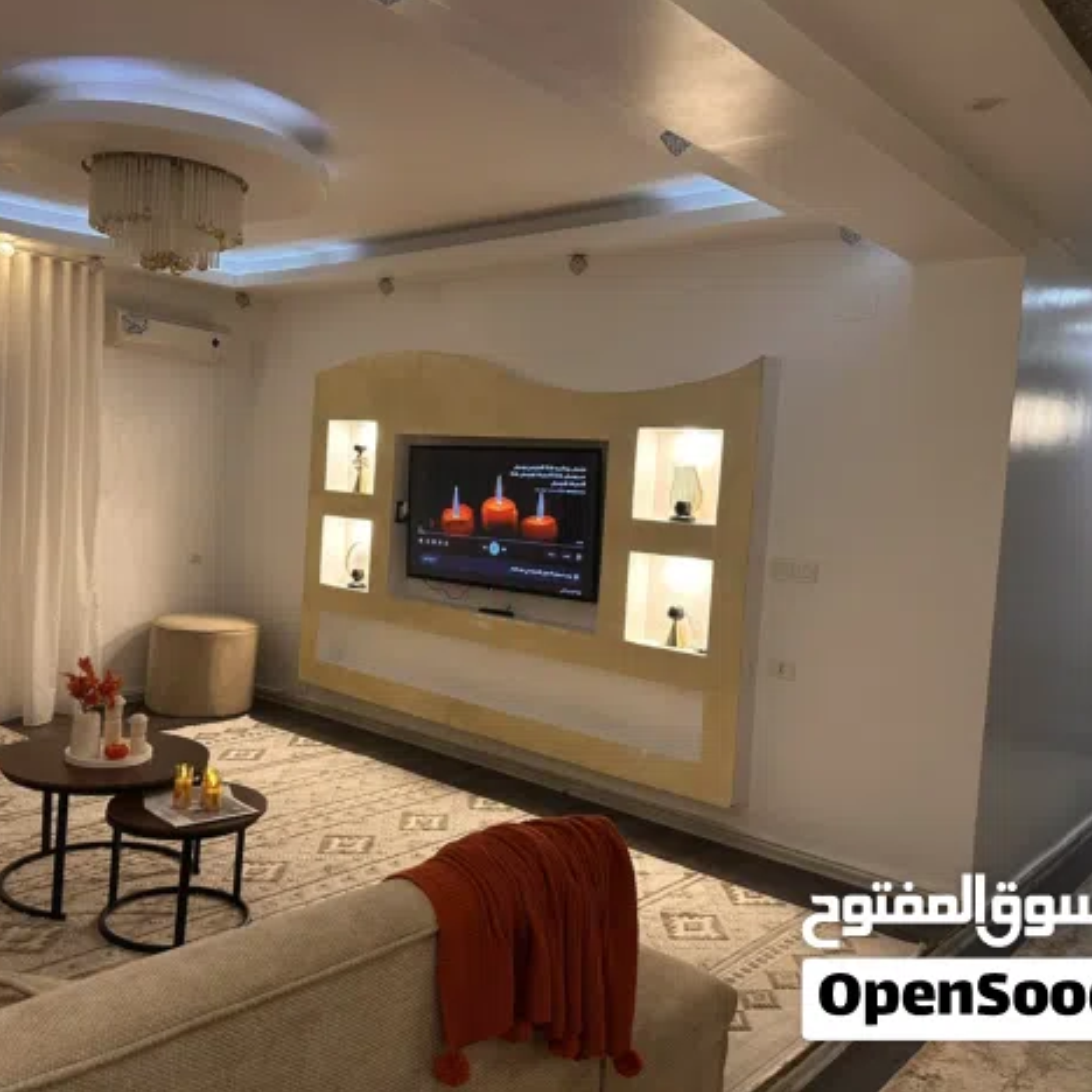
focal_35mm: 29
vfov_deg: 55.6
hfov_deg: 55.3
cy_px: 537
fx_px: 1035
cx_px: 450
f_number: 1.78
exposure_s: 1/50
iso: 250
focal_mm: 6.86
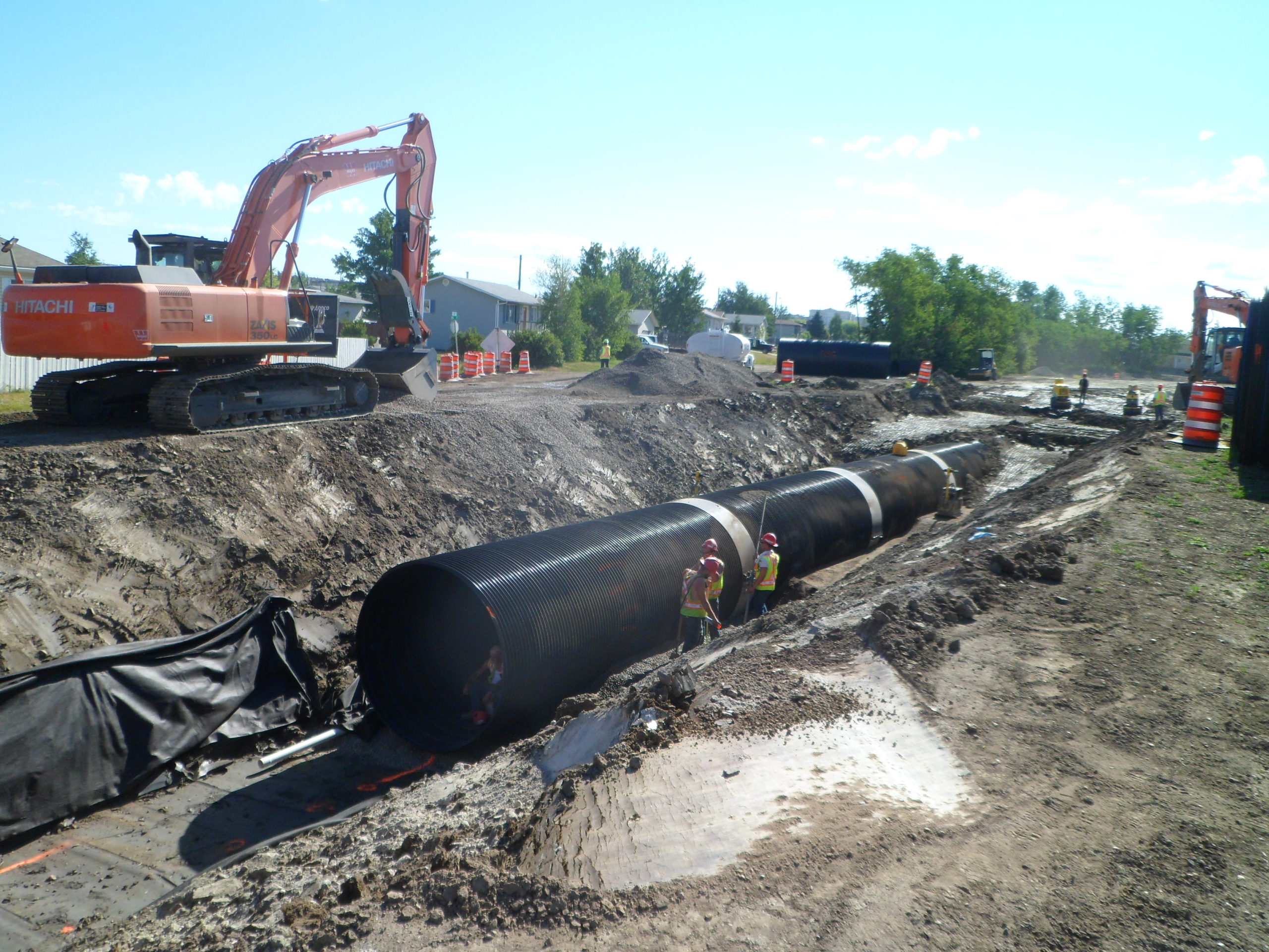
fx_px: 1136
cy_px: 476
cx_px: 634
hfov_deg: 58.4
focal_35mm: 31
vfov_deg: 45.4
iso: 80
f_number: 3.5
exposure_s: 1/750
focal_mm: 5.3
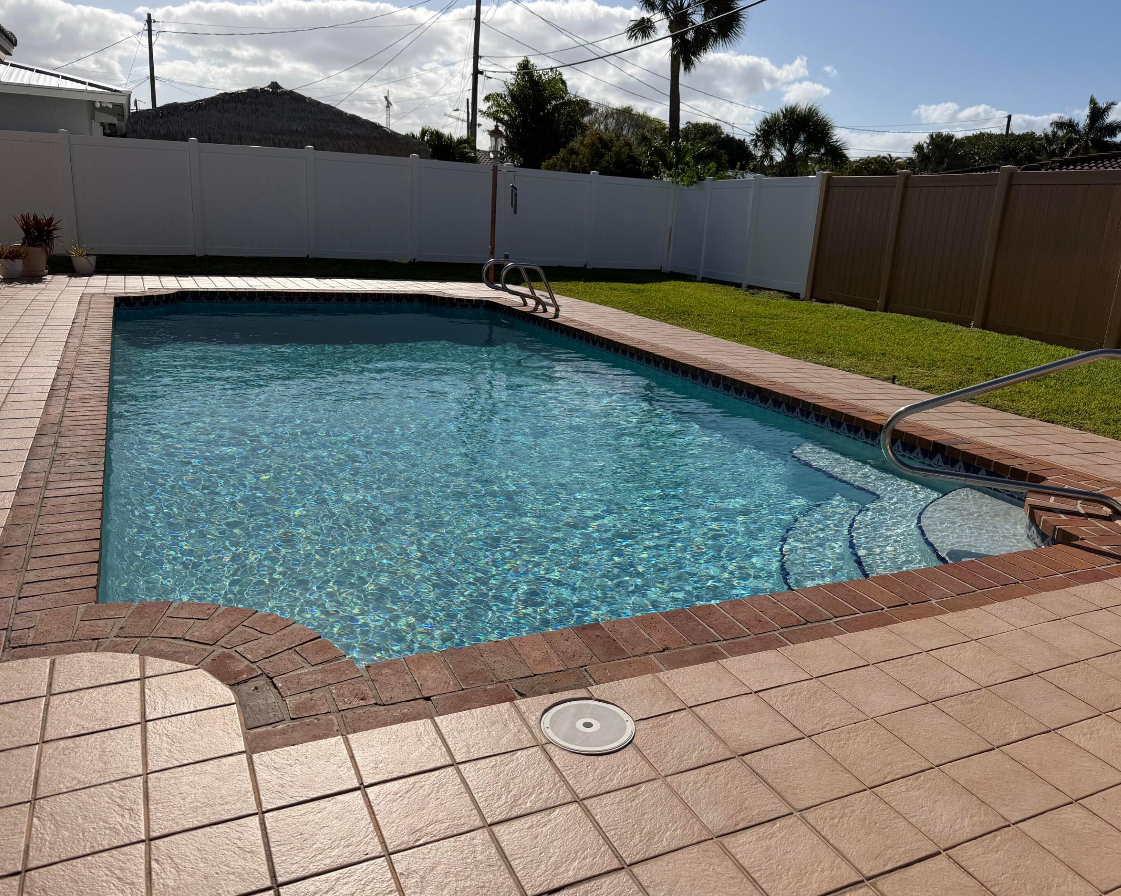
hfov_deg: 66.0
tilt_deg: -15.9
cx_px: 568
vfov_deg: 54.9
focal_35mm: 26
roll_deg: -2.1
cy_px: 443
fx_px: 863
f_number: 1.78
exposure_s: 1/14286
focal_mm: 6.76
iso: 80
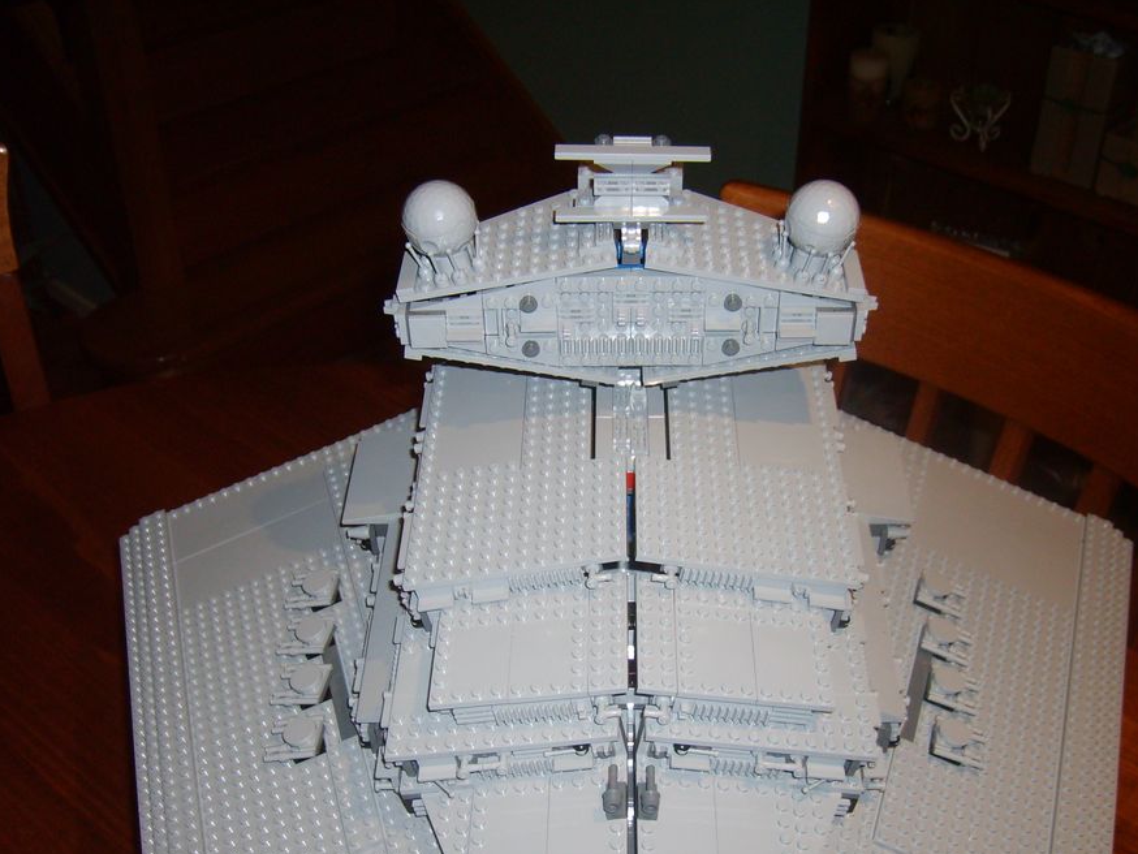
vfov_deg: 35.1
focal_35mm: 41
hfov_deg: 45.7
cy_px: 496
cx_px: 635
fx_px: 1348
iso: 100
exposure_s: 1/45
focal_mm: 5.8
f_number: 2.8
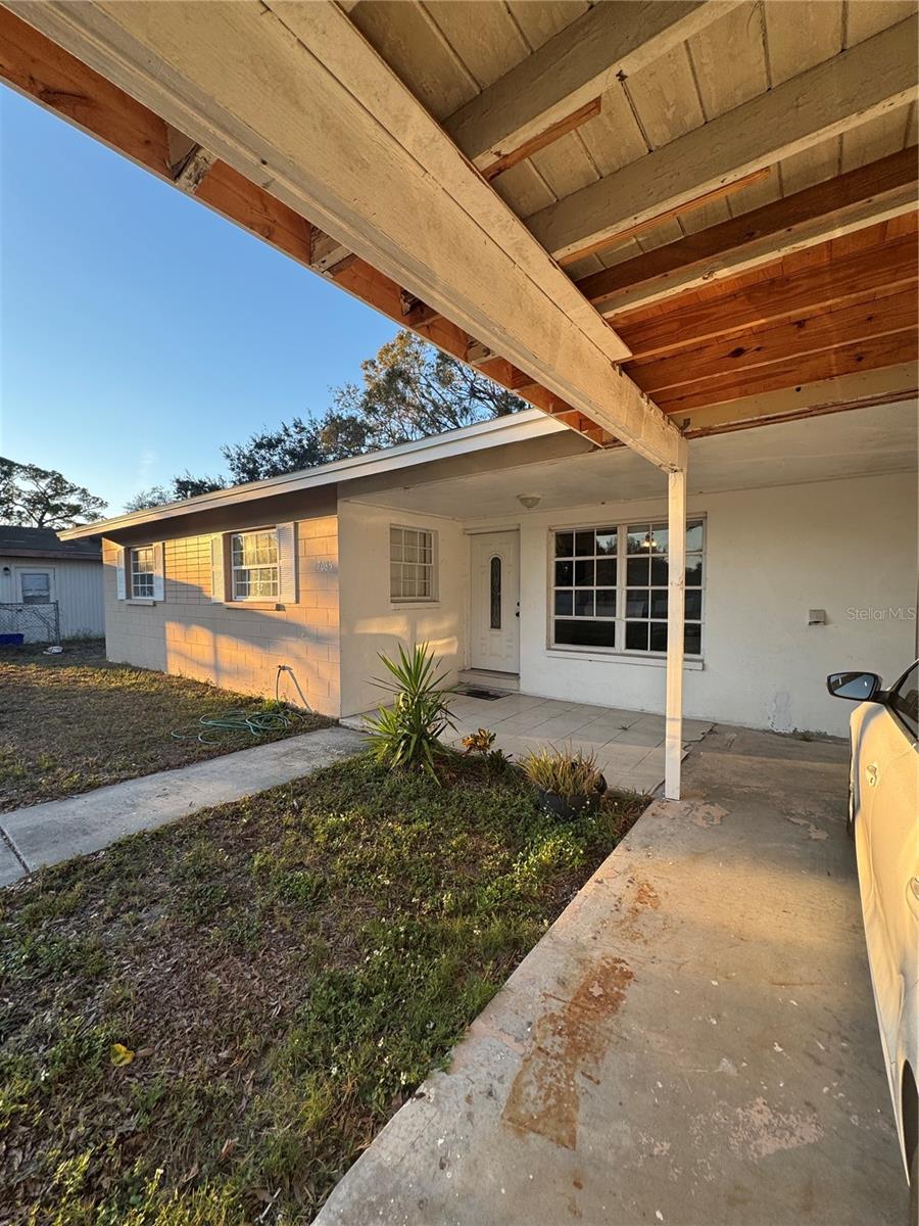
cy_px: 613
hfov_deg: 85.7
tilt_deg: -0.6
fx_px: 496
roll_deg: +1.0
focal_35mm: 14
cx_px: 460
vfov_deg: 102.1
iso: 40
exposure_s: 1/235
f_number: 2.2
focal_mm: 2.22
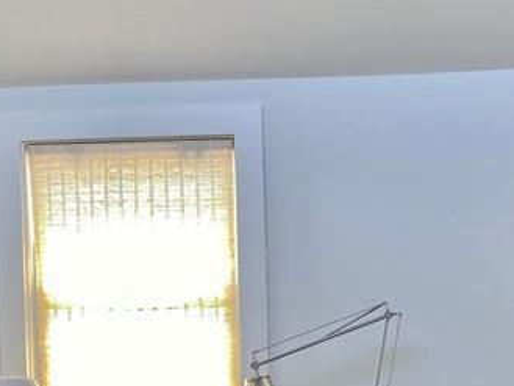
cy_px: 397
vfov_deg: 17.7
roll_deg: +1.1
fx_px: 1203
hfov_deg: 23.8
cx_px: 409
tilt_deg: -2.2
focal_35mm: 81
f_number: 1.8
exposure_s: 1/120
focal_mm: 4.25
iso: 40
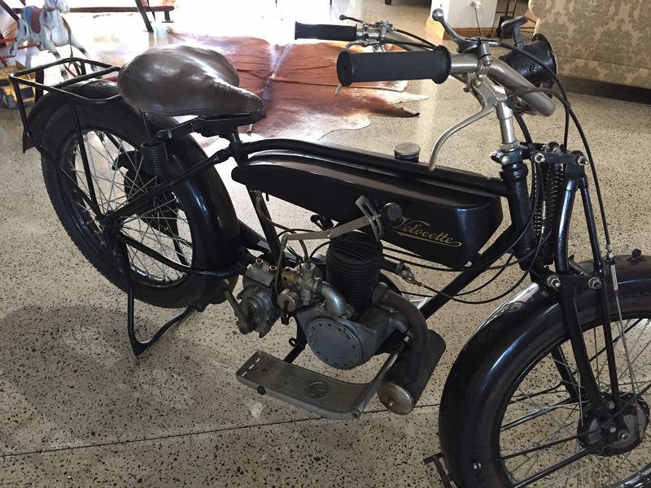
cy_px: 244
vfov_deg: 48.2
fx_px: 545
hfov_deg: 61.7
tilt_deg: -35.2
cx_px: 326
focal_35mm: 29
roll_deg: -1.4
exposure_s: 1/33
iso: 250
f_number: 2.2
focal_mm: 4.15
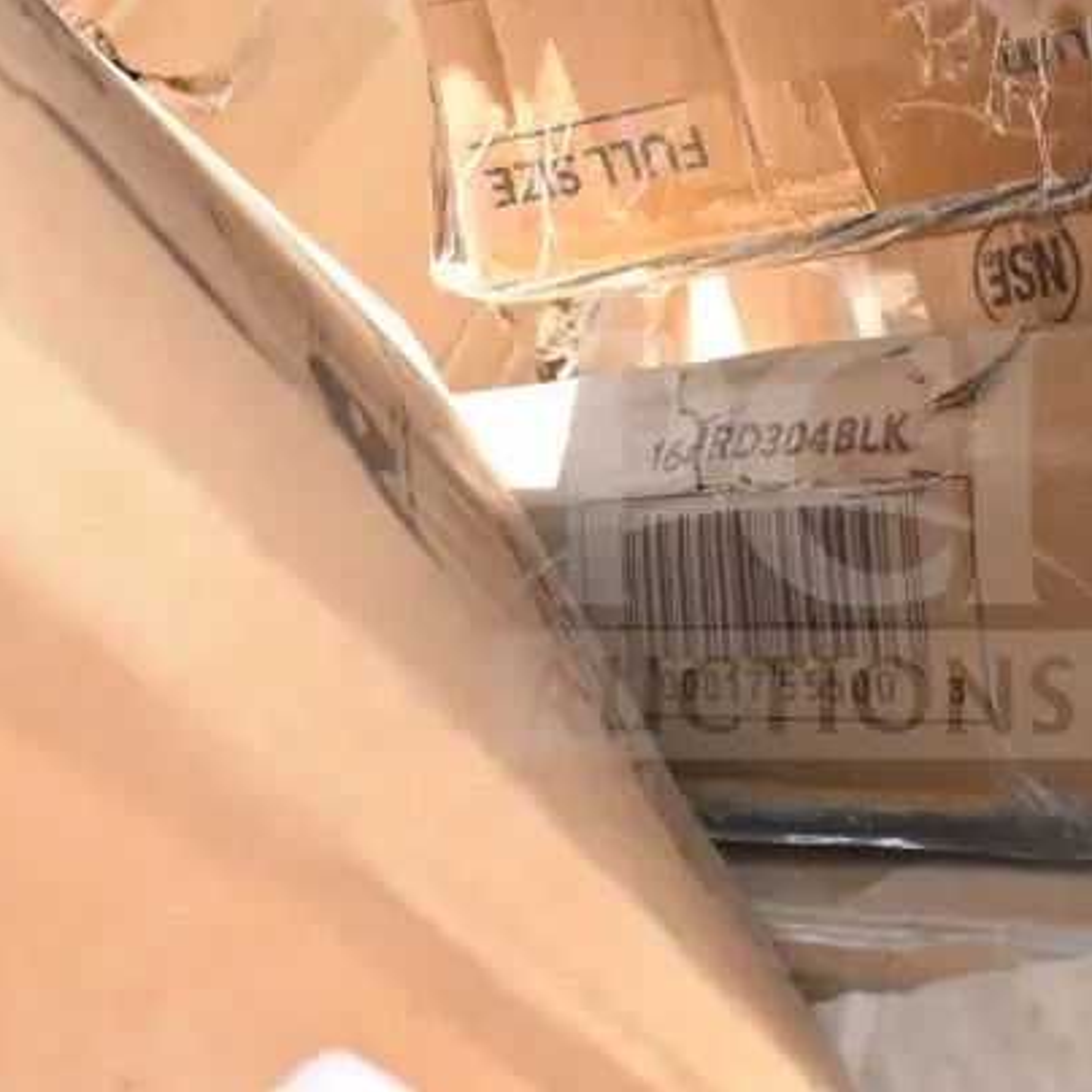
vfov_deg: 28.8
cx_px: 797
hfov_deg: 28.4
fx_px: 2129
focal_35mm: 60
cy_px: 545
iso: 6400
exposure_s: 1/800
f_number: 14
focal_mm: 31
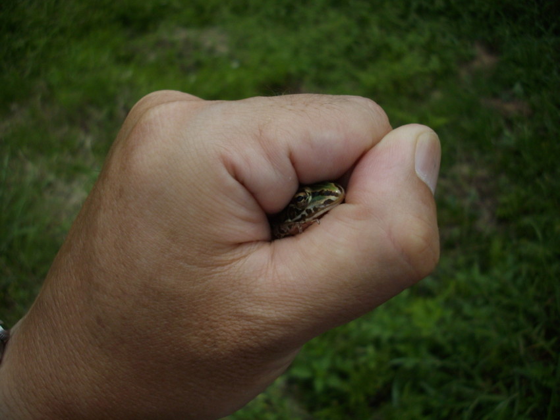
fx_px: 599
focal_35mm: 37
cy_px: 210
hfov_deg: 50.1
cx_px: 280
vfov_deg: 38.7
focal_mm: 6.2
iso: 80
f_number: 5.6
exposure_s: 1/320
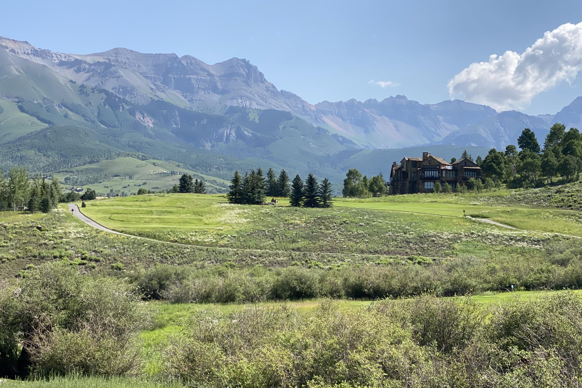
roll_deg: -1.9
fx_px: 889
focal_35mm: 55
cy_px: 181
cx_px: 286
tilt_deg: +2.6
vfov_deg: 24.6
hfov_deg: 36.2
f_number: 2
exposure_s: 1/1712
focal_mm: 6
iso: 20
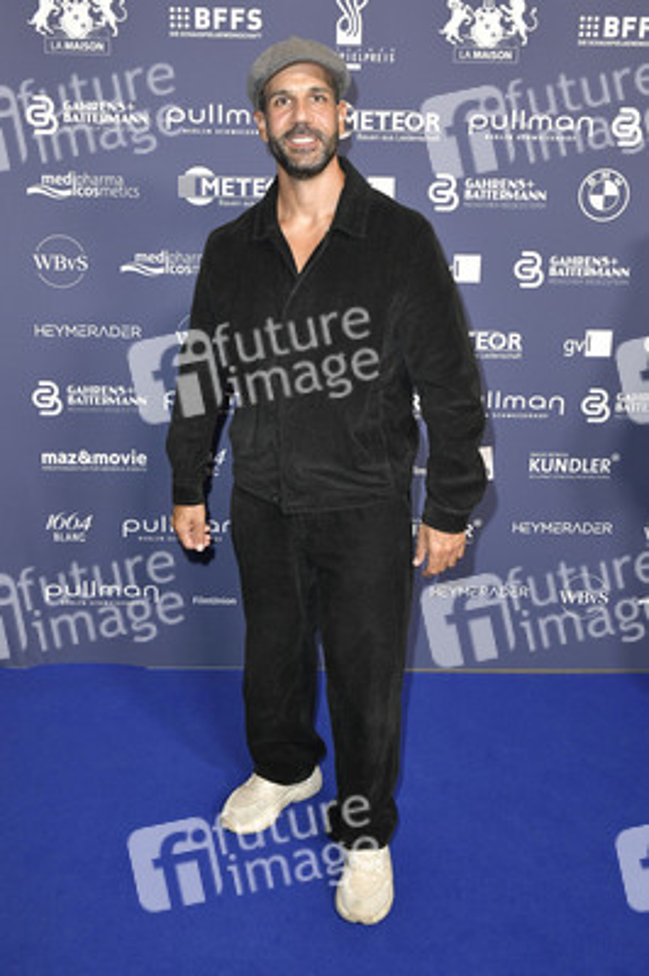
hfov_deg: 41.0
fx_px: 867
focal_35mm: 32
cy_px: 488
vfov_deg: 58.8
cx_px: 324
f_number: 6.3
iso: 2000
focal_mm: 32
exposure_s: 1/250
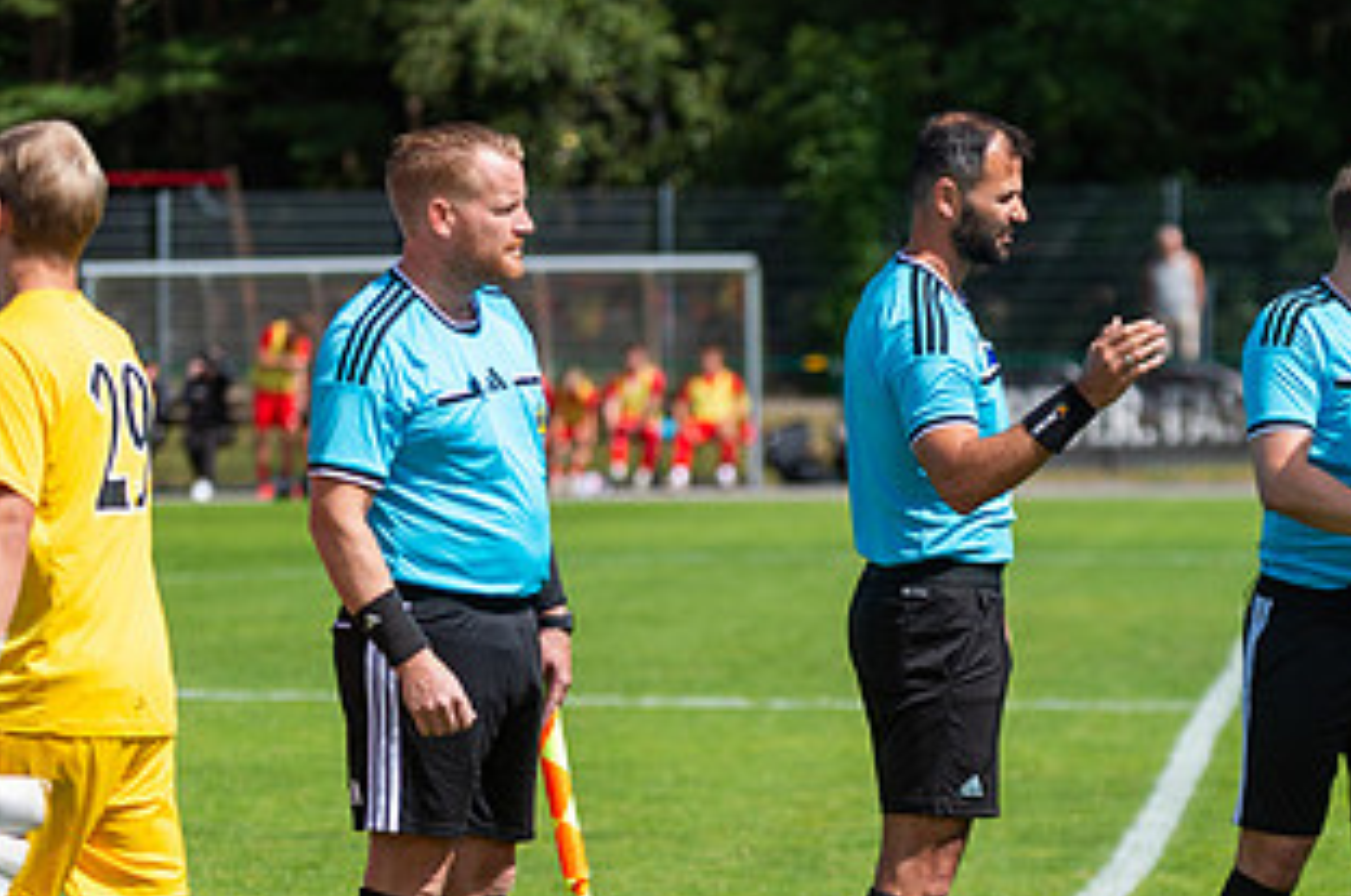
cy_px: 515
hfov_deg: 9.1
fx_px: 8506
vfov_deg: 6.0
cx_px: 940
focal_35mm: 227
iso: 140
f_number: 3.2
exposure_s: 1/2000
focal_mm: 122
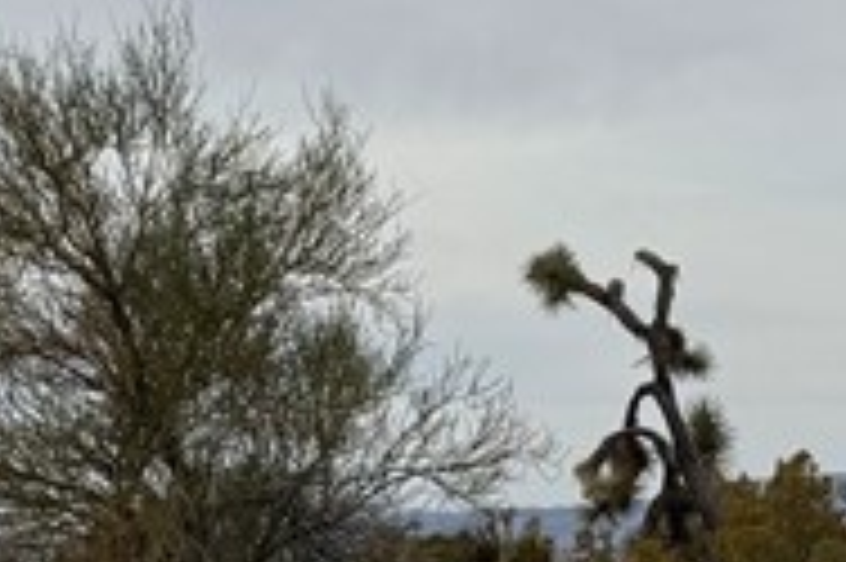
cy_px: 499
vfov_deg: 10.0
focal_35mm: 136
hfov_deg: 14.2
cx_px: 1233
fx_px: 3193
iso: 80
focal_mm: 6.76
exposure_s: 1/11905
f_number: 1.78
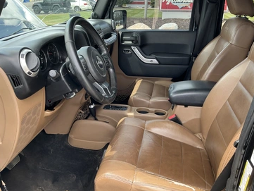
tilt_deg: -21.6
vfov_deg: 45.5
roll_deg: -3.4
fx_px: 228
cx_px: 127
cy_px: 94
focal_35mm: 31
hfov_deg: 58.3
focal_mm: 3
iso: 40
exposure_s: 1/122
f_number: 1.8
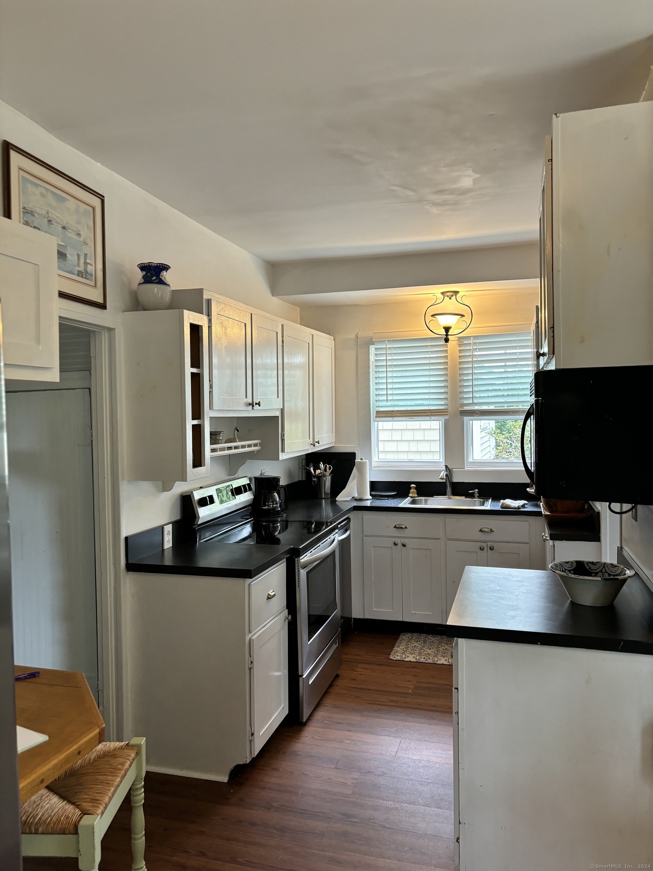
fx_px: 654
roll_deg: +0.6
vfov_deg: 67.3
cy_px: 436
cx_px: 326
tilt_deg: -0.8
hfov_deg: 53.1
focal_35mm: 26
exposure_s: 1/60
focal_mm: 5.96
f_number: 1.6
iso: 160
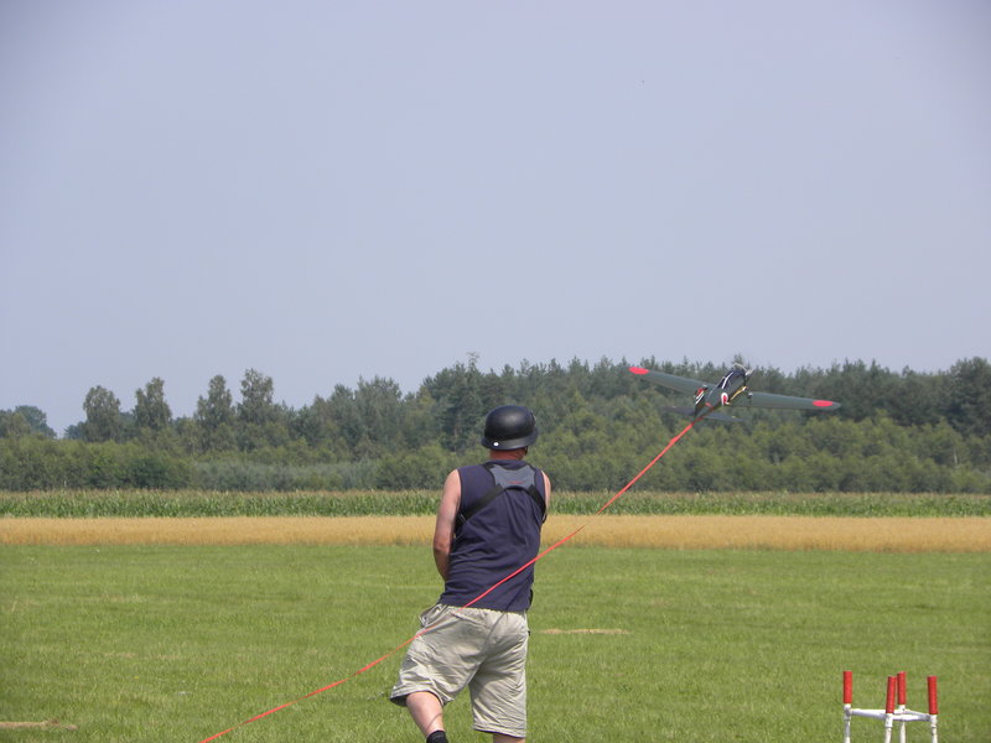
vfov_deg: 6.0
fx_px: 7071
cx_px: 496
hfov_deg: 8.0
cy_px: 372
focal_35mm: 247
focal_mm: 44
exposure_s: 1/404
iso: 64
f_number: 5
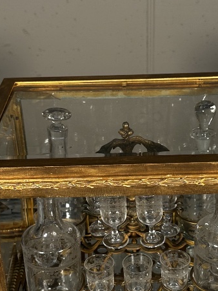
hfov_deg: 22.9
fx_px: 537
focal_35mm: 64
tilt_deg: -30.7
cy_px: 189
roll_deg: +1.1
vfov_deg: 30.1
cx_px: 128
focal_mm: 6.86
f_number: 1.78
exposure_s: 1/100
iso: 80
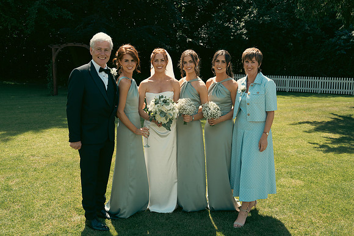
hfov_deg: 50.7
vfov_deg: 35.1
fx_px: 374
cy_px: 118
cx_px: 177
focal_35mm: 38
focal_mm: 38
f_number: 7.1
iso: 640
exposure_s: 1/640
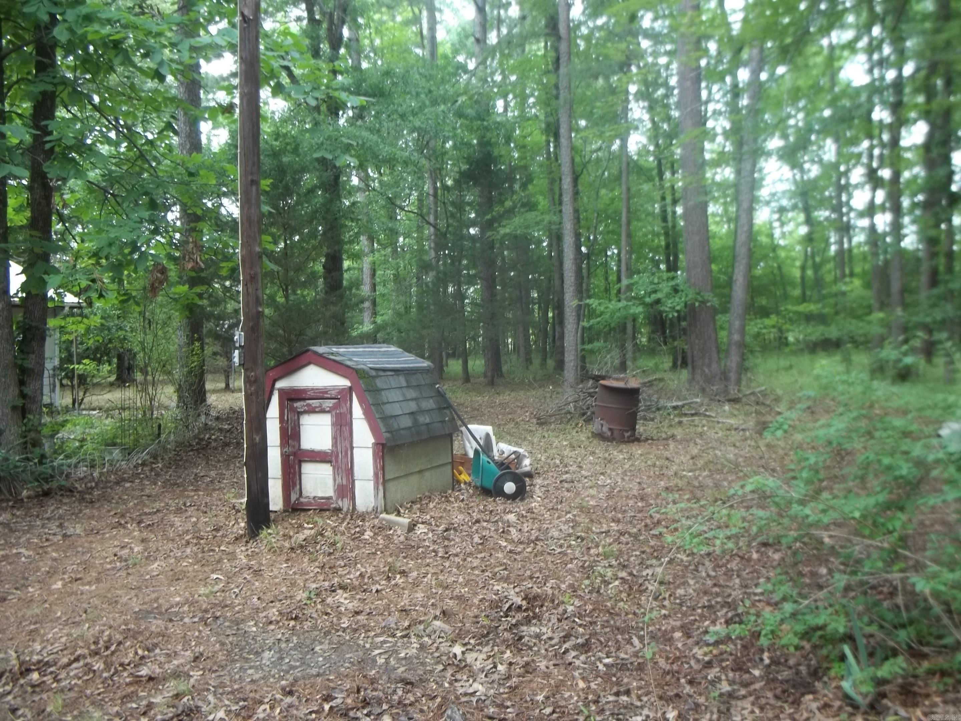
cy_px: 360
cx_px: 480
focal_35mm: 33
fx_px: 916
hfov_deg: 55.4
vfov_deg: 42.9
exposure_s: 1/30
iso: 64
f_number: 3.3
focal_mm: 5.9
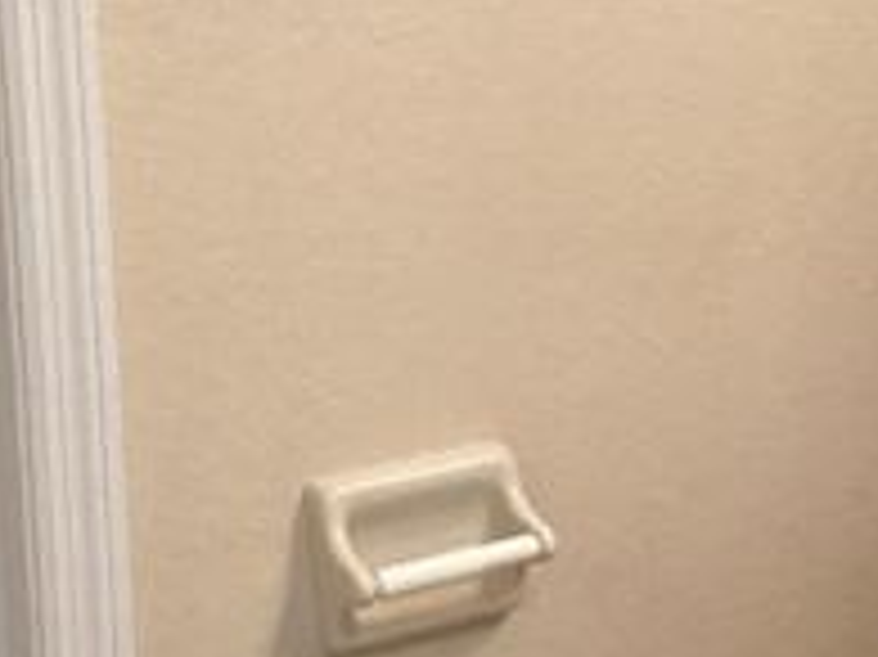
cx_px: 880
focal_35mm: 112
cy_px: 302
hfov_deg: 17.2
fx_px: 2839
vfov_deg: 13.2
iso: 320
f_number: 2.4
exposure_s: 1/60
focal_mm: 3.3
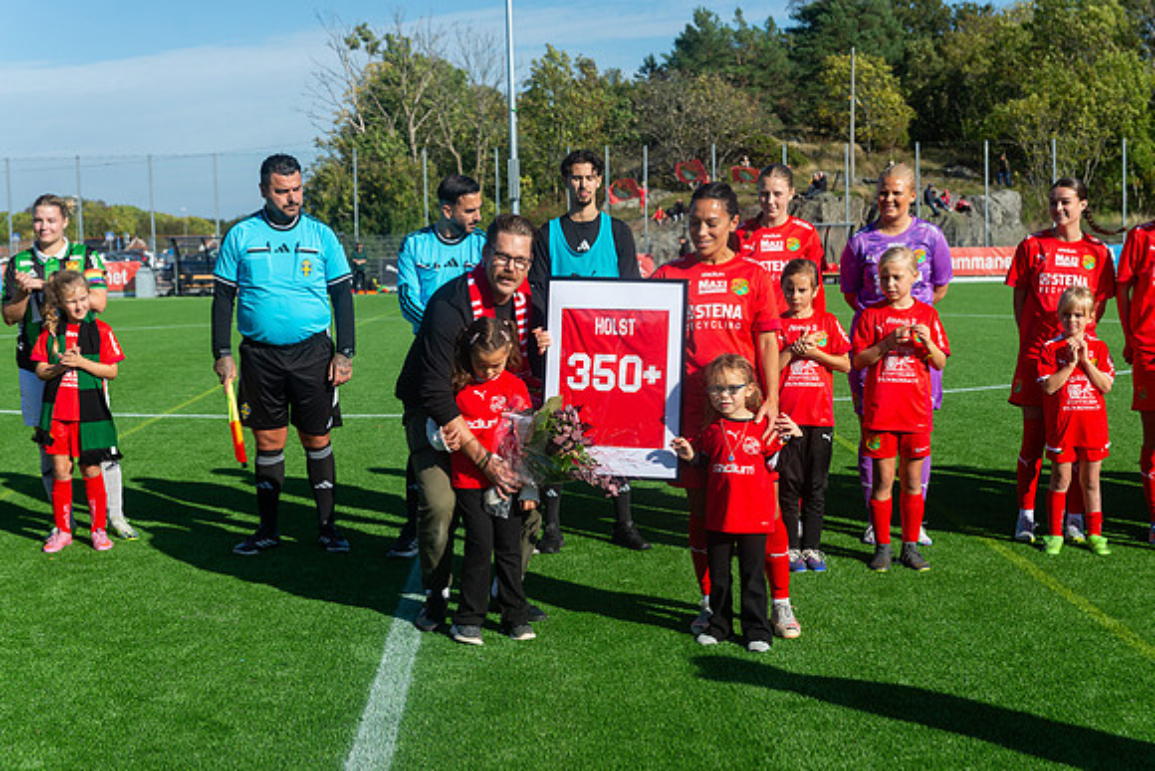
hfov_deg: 41.1
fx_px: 1540
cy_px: 386
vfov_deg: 28.1
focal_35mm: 48
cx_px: 578
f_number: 4
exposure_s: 1/1600
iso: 160
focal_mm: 48
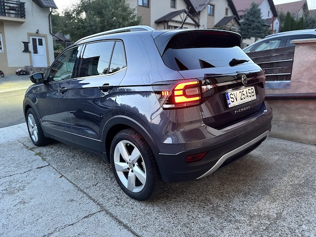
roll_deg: -0.2
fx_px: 237
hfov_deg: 67.3
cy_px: 118
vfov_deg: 53.1
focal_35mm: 26
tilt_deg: -12.0
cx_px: 158
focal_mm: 5.96
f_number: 1.6
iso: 640
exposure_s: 1/40
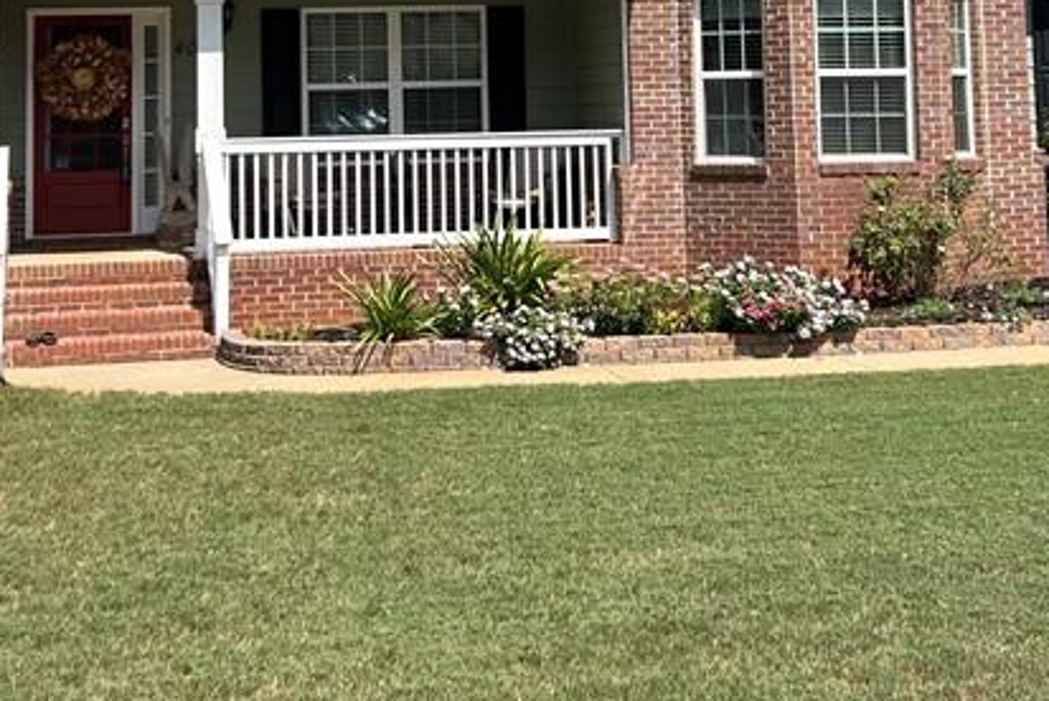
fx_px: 1954
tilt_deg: +4.6
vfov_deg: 19.5
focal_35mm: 67
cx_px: 417
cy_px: -56
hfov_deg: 30.0
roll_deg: +0.9
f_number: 1.5
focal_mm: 5.7
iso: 50
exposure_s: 1/3968
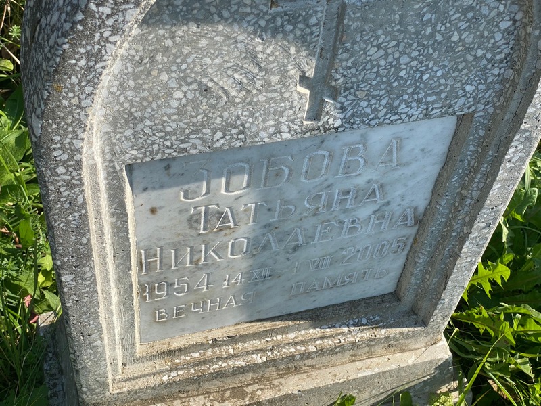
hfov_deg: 36.8
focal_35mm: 52
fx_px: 813
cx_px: 270
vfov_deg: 28.0
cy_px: 203
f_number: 2
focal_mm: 6
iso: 20
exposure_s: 1/675
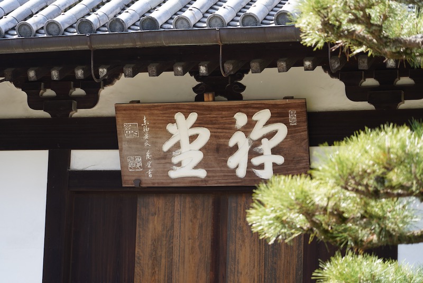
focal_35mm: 105
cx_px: 212
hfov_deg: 19.4
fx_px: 1234
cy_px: 142
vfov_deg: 13.1
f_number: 4
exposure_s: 1/125
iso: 125
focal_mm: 105
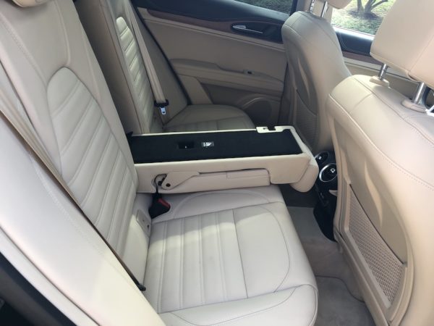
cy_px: 163
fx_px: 351
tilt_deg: -30.2
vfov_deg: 49.7
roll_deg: -11.4
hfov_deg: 63.4
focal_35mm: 28
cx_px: 217
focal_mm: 3.99
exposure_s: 1/120
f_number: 1.8
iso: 32
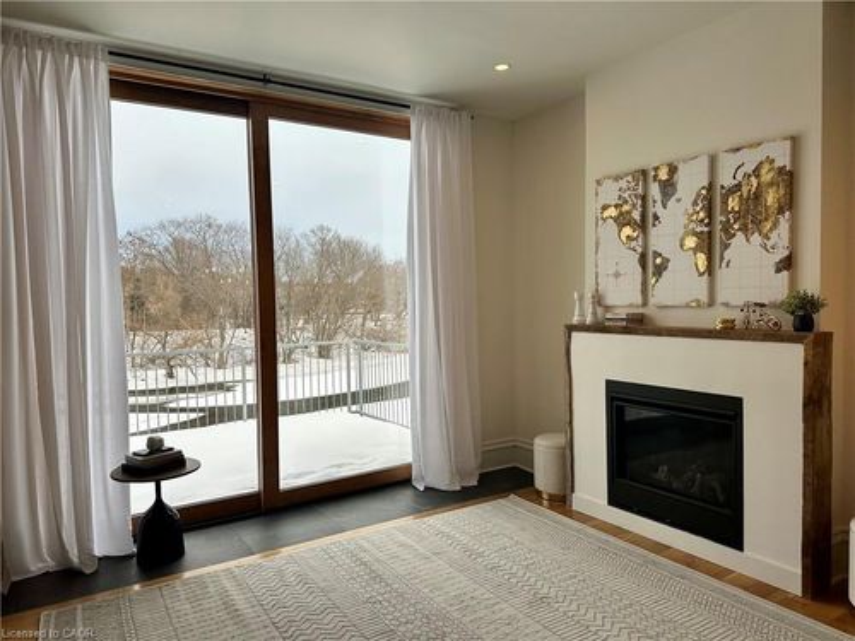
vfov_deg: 56.8
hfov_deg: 71.6
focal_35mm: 24
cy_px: 320
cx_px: 428
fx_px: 593
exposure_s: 1/1562
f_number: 1.78
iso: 80
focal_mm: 6.86
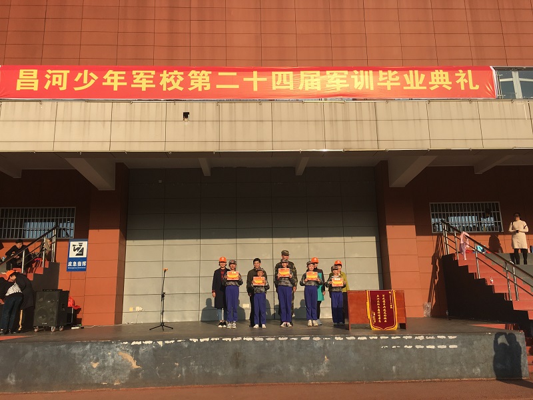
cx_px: 266
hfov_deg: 61.7
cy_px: 200
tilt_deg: +12.9
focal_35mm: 29
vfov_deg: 48.2
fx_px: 447
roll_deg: +1.3
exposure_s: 1/1304
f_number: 2.2
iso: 25
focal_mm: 4.15
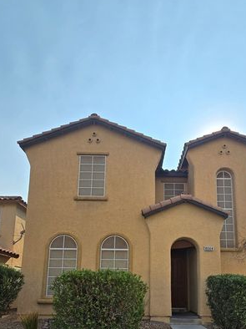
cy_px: 256
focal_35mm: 22
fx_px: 209
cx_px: 145
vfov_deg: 70.0
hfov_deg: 60.6
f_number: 2.2
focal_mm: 2.2
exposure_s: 1/3050
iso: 50
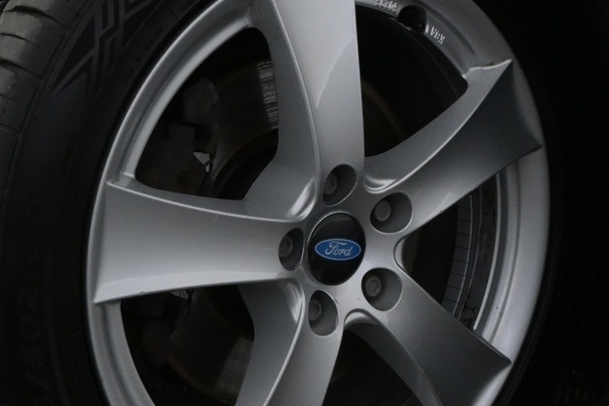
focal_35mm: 84
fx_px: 1426
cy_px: 218
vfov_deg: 16.2
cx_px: 280
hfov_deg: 24.1
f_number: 5.6
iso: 2500
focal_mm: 21
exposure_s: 1/125
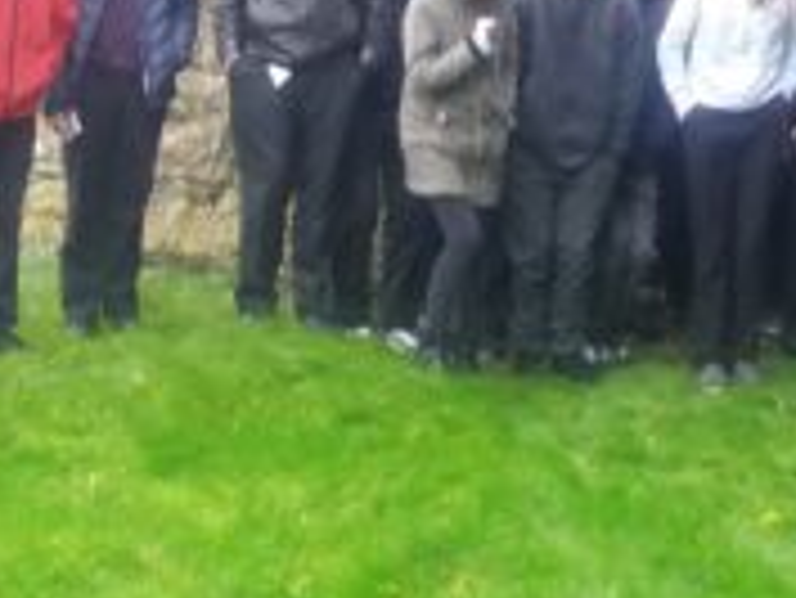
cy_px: 25
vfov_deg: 23.9
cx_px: 571
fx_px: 1358
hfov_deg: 32.2
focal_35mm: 59
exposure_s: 1/33
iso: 80
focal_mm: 3.7
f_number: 1.9
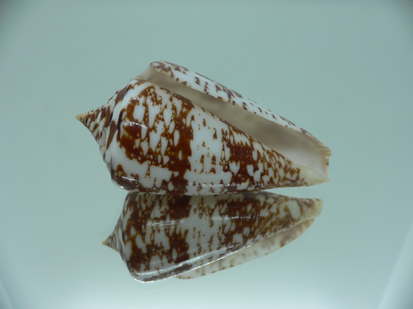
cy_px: 154
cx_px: 206
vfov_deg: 40.7
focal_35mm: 35
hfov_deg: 52.6
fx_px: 418
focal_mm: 4.6
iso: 80
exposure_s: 1/60
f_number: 2.8
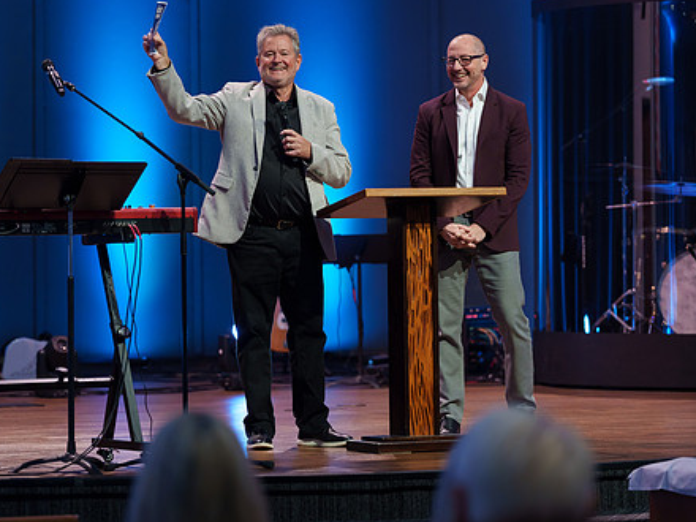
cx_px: 283
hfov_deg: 13.0
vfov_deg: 9.8
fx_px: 3056
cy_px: 248
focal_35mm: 152
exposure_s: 1/200
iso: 1000
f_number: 2.8
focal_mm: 120
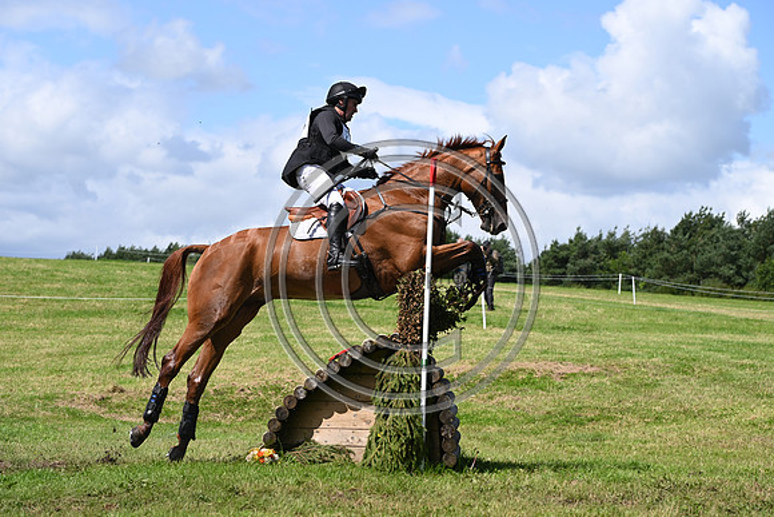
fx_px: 2150
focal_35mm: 100
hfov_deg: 20.4
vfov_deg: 13.7
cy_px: 258
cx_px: 387
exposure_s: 1/1250
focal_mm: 100
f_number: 5.6
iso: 250
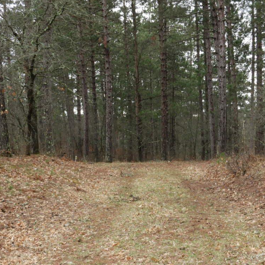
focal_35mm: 62
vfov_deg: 27.7
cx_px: 147
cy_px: 154
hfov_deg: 27.7
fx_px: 537
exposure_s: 1/125
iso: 100
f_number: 3.6
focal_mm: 5.9
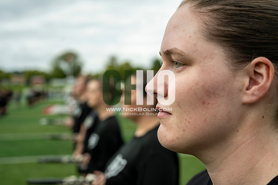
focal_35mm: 47
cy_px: 92
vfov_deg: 28.7
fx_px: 363
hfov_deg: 41.9
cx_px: 139
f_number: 4
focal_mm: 47
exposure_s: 1/800
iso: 250
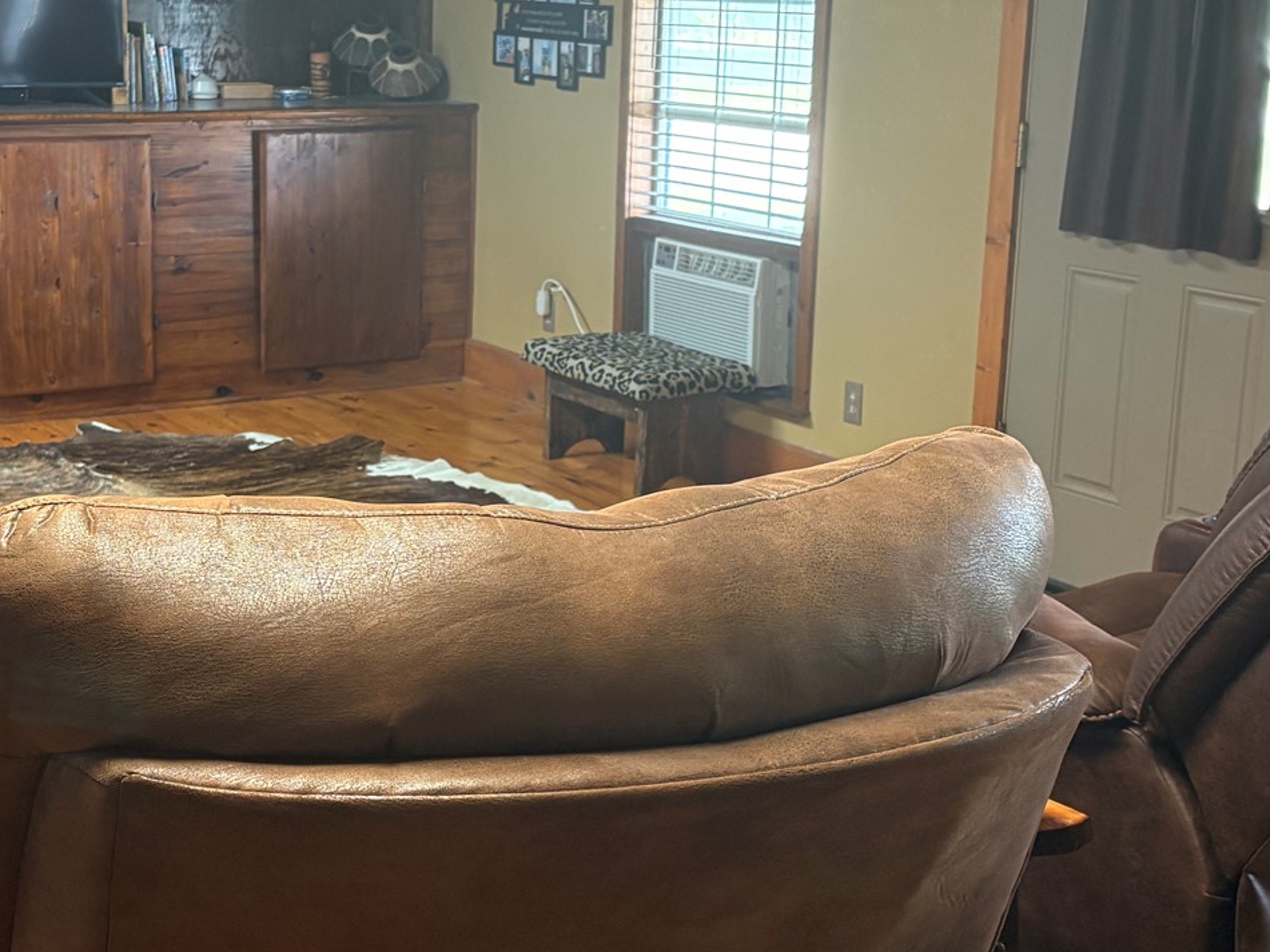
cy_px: 427
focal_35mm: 56
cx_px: 411
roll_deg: +0.1
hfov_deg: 34.0
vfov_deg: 26.1
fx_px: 2054
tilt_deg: -12.5
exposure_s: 1/60
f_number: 1.6
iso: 250
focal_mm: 5.96
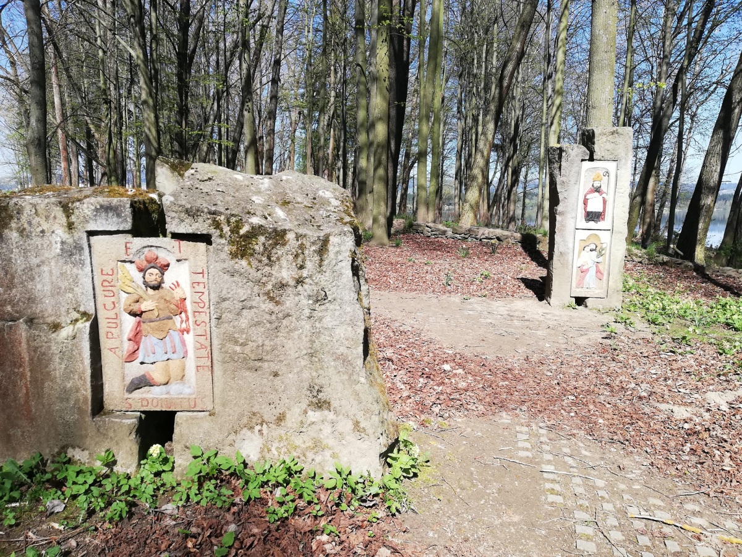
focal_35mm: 26
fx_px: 557
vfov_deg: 53.1
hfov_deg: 67.3
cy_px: 278
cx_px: 371
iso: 50
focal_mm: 3.81
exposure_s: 1/529
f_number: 2.2
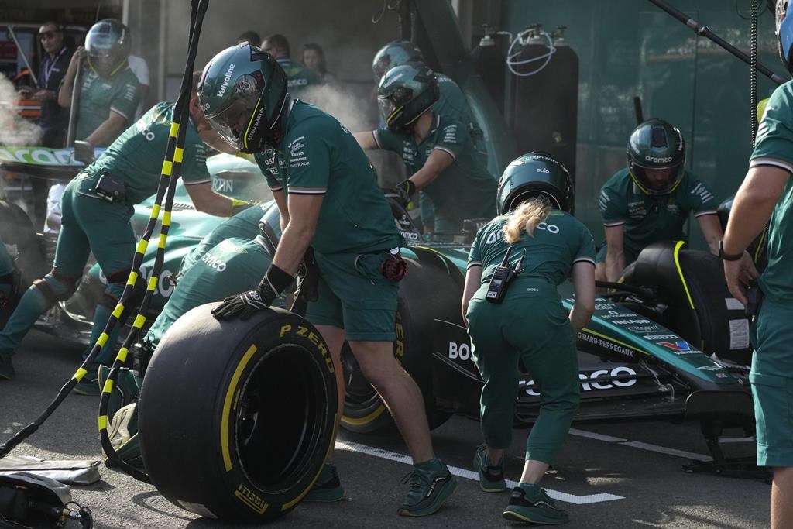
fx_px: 2203
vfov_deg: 13.7
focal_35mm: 100
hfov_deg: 20.4
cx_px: 396
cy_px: 264
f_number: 5.6
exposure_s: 1/4000
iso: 2000
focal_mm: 100
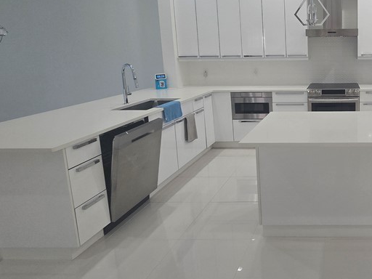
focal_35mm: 26
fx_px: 279
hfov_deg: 57.5
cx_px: 336
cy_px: 86
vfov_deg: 51.7
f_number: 2.2
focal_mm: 2.2
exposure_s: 1/60
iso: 80
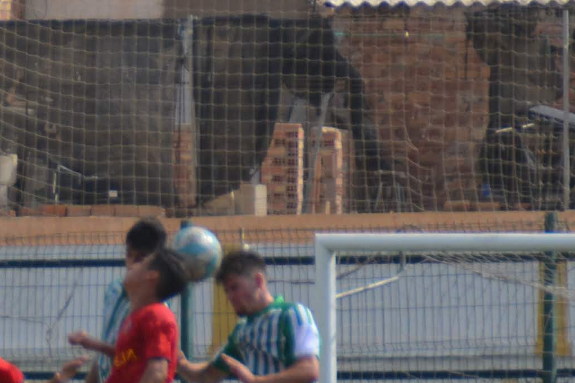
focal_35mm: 1011
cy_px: 139
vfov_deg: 1.4
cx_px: -128
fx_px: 16147
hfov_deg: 2.0
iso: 400
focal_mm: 200
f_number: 6.3
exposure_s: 1/1600
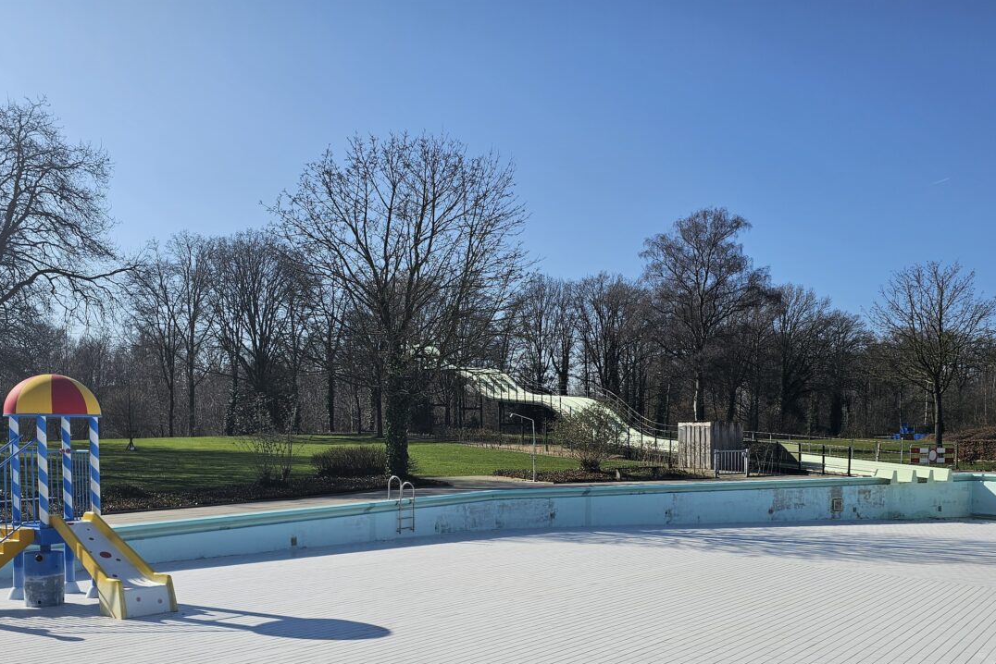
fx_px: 886
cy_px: 494
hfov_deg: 58.7
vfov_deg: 40.1
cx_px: 500
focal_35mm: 32
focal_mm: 6.3
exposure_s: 1/1376
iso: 10
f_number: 1.7
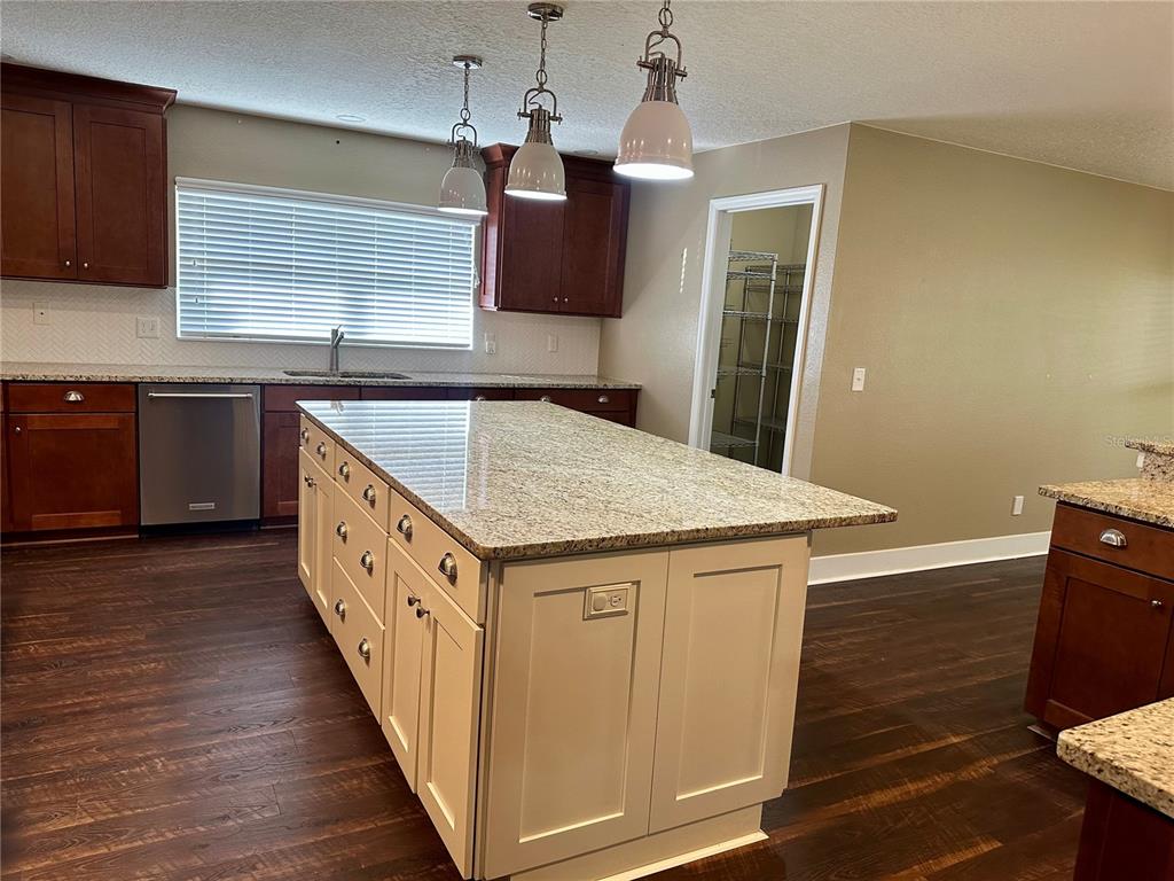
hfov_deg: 71.6
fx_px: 814
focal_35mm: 24
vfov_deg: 56.8
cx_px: 587
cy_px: 440
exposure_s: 1/120
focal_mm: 6.86
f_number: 1.78
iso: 200
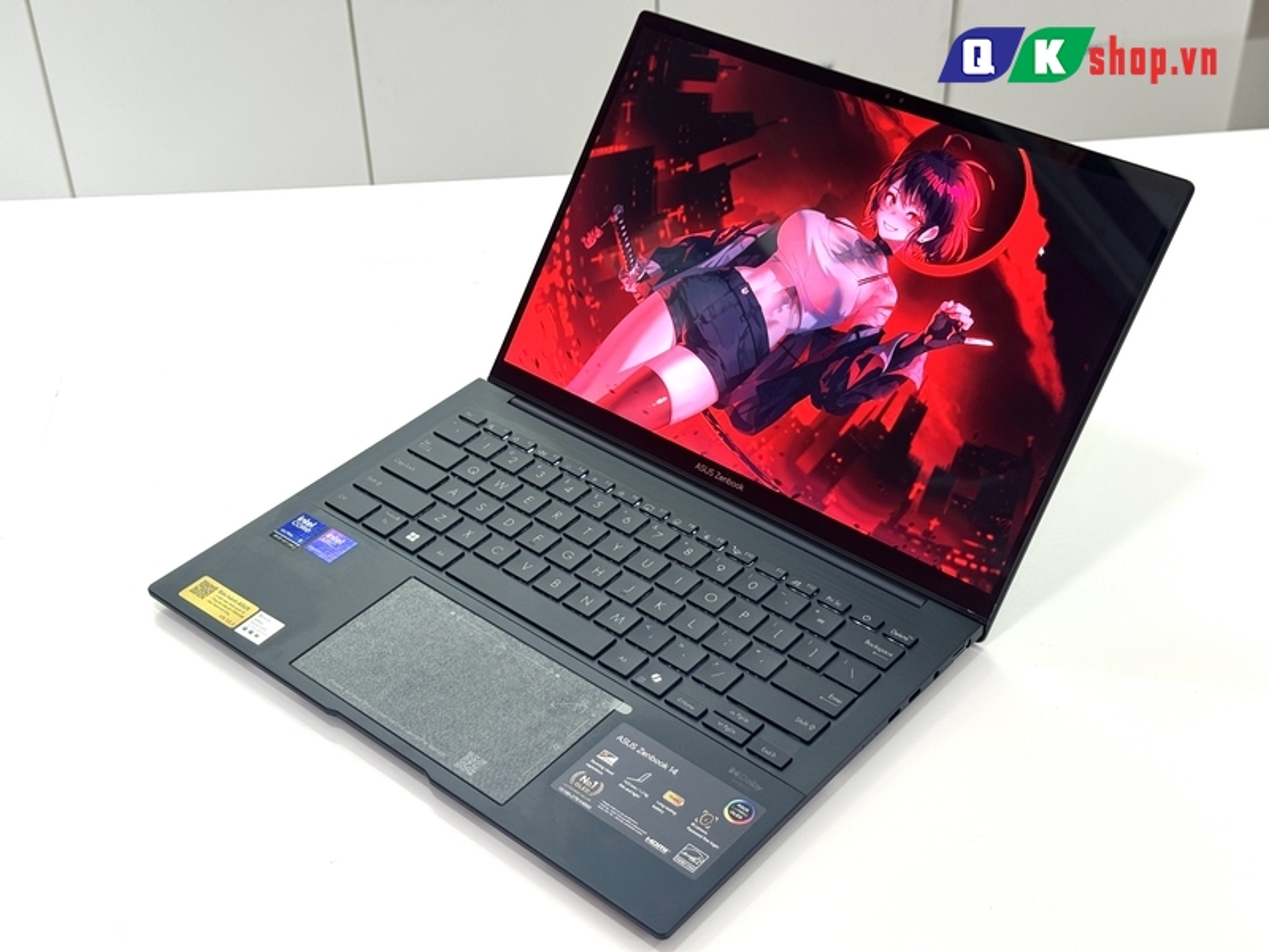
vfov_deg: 30.3
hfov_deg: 39.7
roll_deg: +2.7
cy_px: 476
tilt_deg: -37.2
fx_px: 1760
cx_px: 634
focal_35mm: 48
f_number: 1.78
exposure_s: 1/100
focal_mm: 6.76
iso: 64
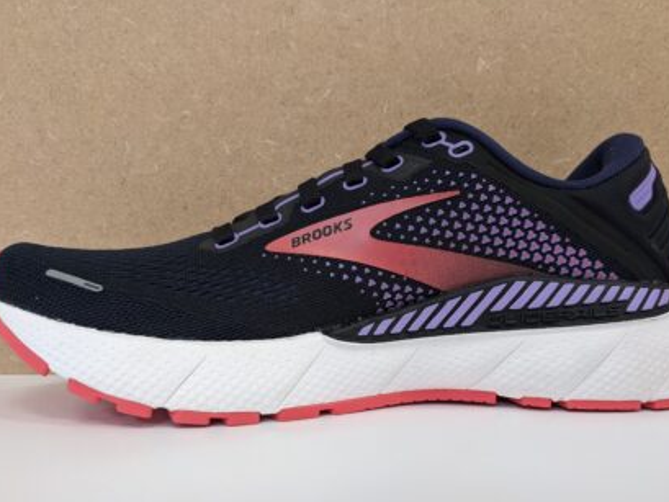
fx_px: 638
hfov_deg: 55.3
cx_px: 340
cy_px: 302
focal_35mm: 33
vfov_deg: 42.8
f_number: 1.73
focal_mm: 4.38
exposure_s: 1/99.9
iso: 126
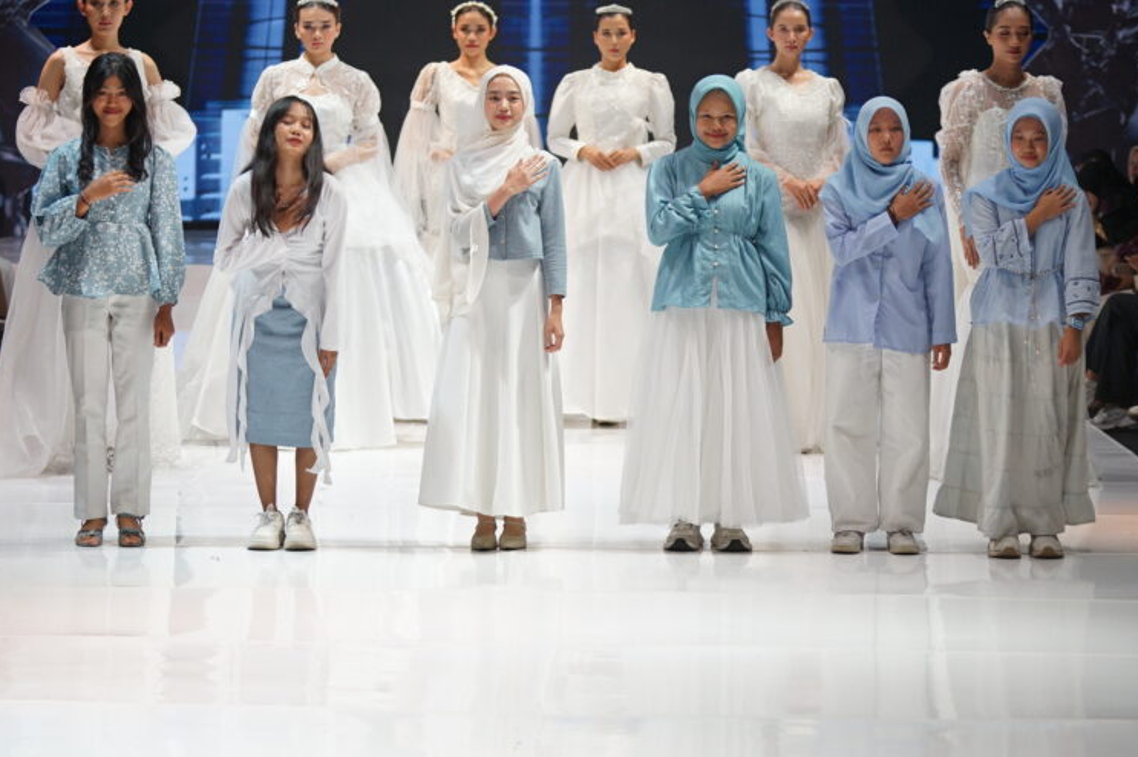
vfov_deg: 9.6
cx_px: 531
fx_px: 4485
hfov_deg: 14.5
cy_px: 277
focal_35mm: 142
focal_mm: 103
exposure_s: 1/250
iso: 800
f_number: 4
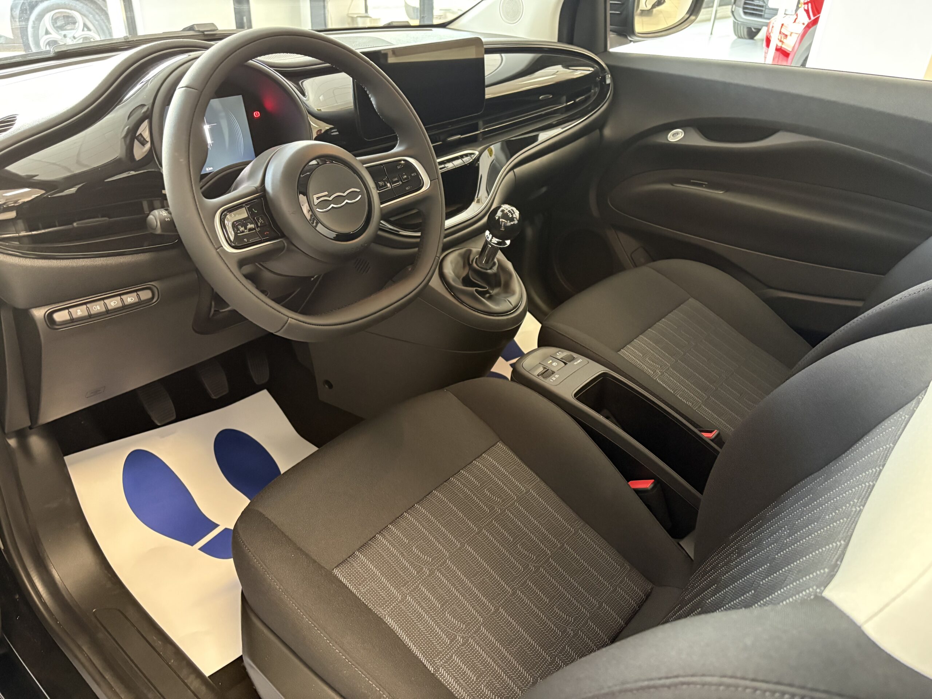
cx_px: 466
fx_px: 700
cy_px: 350
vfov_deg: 53.1
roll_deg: -2.5
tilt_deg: -31.1
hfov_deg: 67.3
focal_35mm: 26
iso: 640
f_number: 1.6
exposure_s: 1/31
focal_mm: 5.96
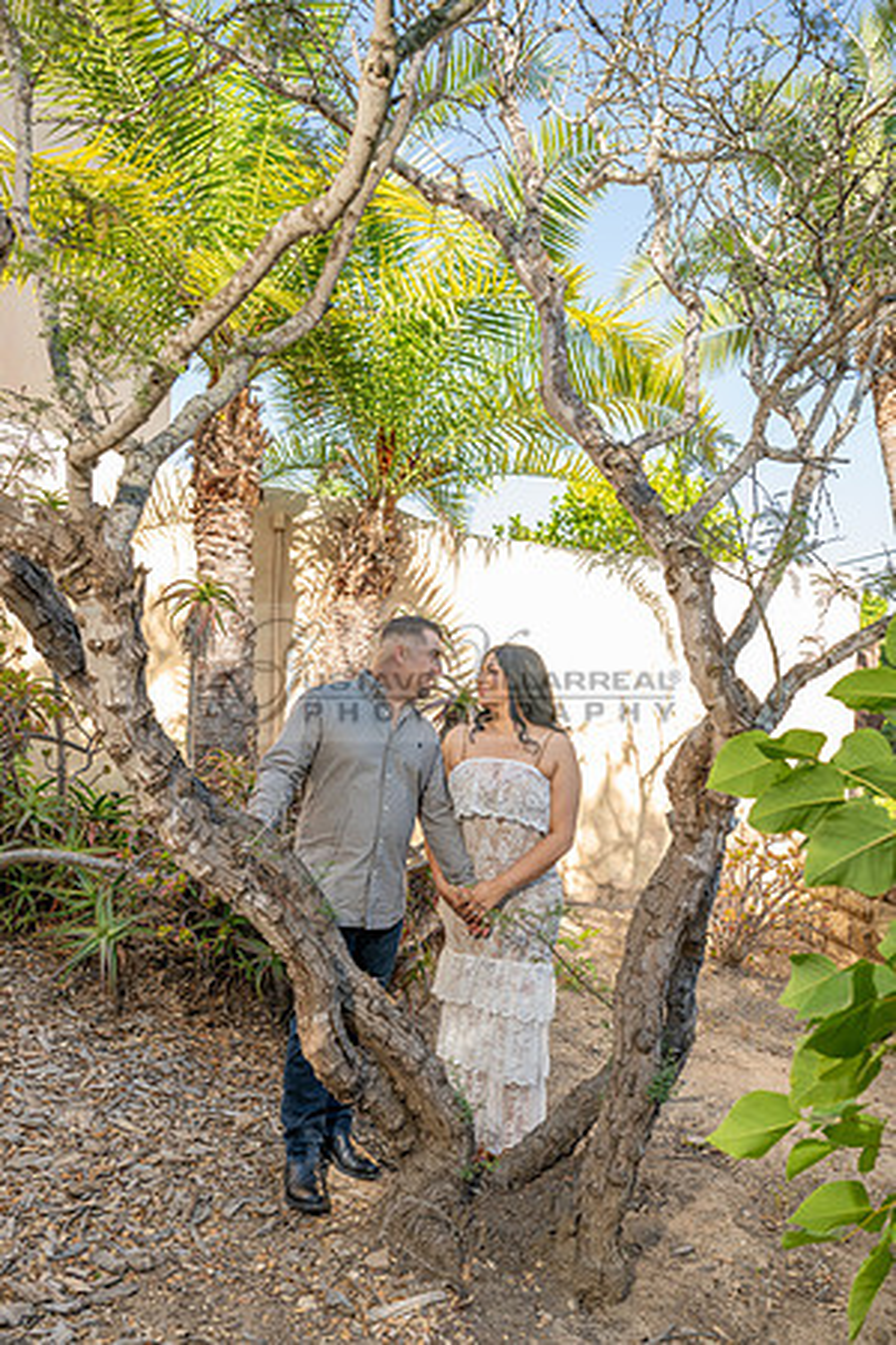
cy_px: 672
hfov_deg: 48.7
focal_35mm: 26
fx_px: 989
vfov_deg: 68.4
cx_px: 448
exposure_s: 1/200
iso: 200
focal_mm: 26.5
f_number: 5
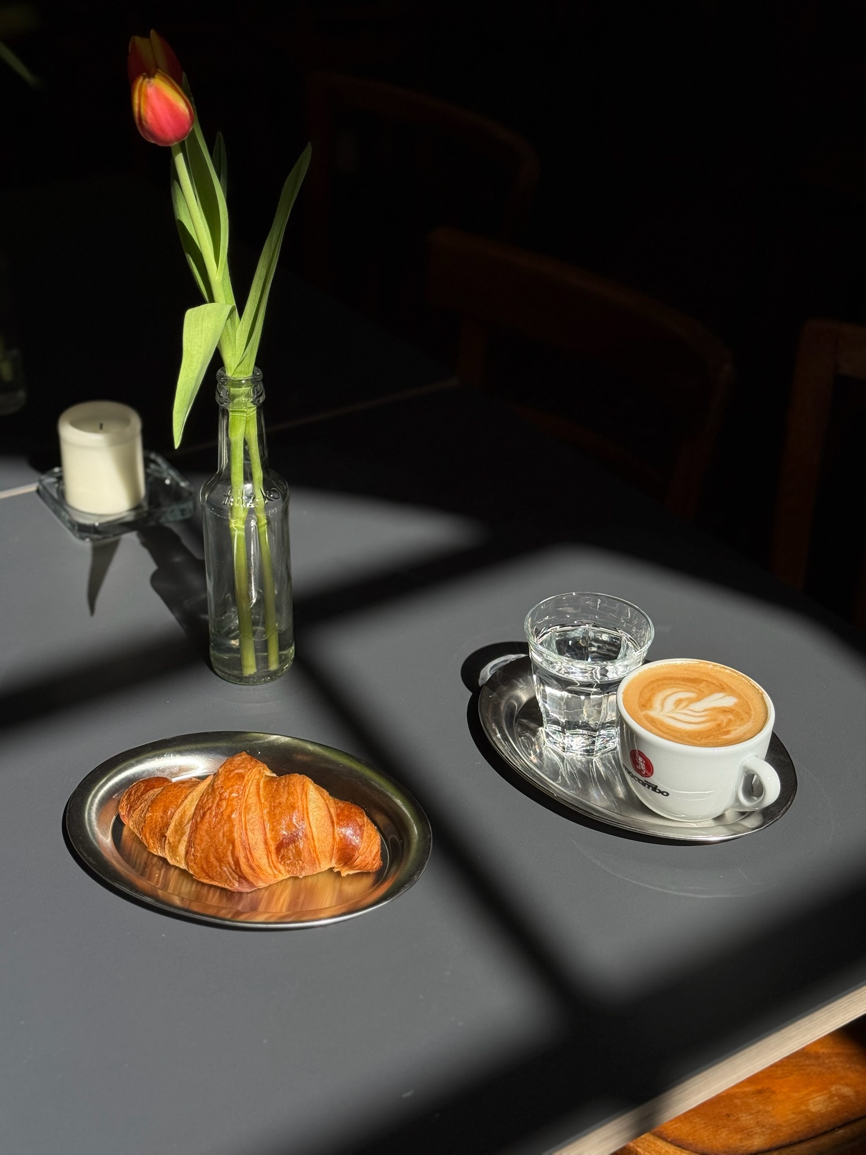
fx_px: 1601
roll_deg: -0.5
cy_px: 578
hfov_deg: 30.3
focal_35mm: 48
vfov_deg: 39.7
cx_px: 433
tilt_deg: -30.0
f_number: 1.78
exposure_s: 1/4975
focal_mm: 6.76
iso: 64
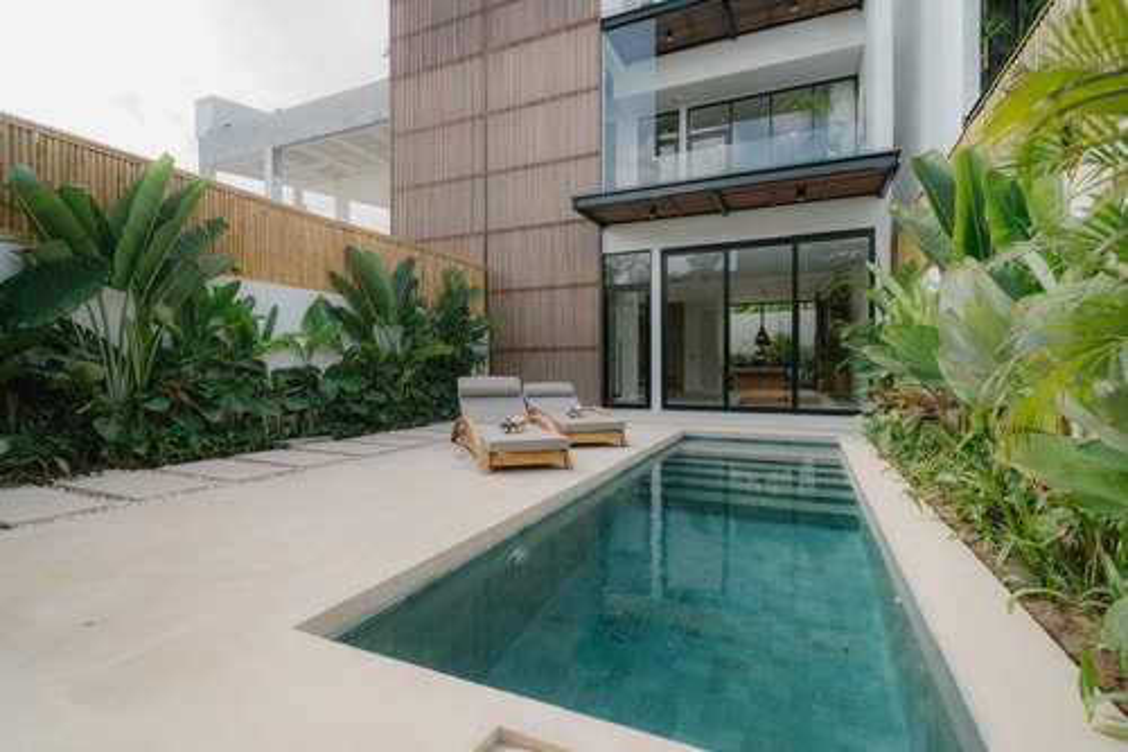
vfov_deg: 72.9
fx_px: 509
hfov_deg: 95.9
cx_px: 564
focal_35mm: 16
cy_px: 376
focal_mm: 16
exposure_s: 1/160
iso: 50
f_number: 3.5
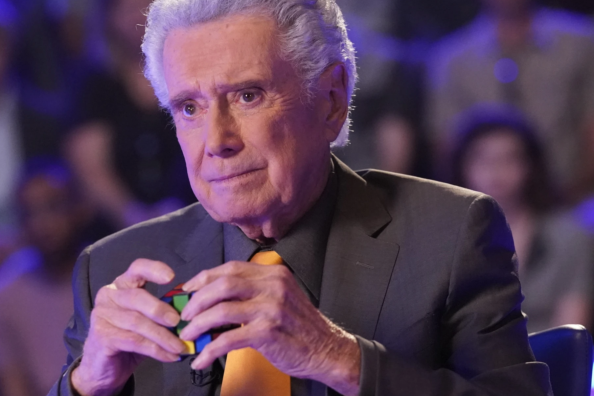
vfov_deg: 6.3
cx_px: 284
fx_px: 3613
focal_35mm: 219
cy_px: 287
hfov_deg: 9.4
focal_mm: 132
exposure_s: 1/250
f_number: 3.5
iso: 10000
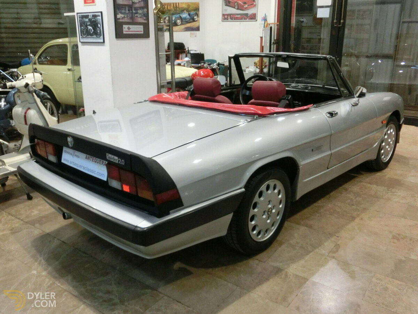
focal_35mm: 30
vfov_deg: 46.8
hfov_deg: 60.0
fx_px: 362
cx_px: 209
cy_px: 157
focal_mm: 5.36
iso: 800
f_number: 3.5
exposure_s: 1/40
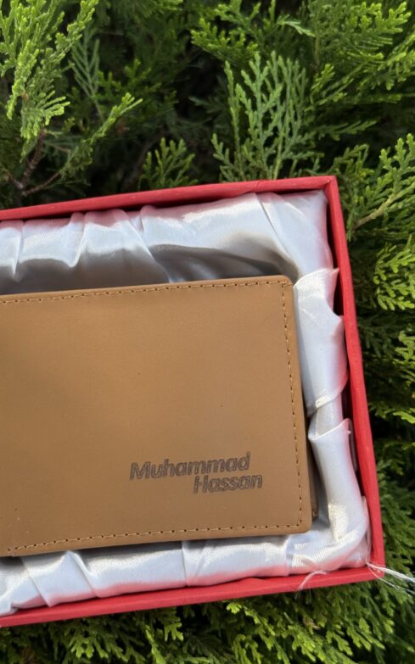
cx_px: 166
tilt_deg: -69.4
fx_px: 942
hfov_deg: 24.8
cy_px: 326
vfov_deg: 38.9
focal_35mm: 52
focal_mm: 6.76
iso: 80
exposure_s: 1/1185
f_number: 1.78
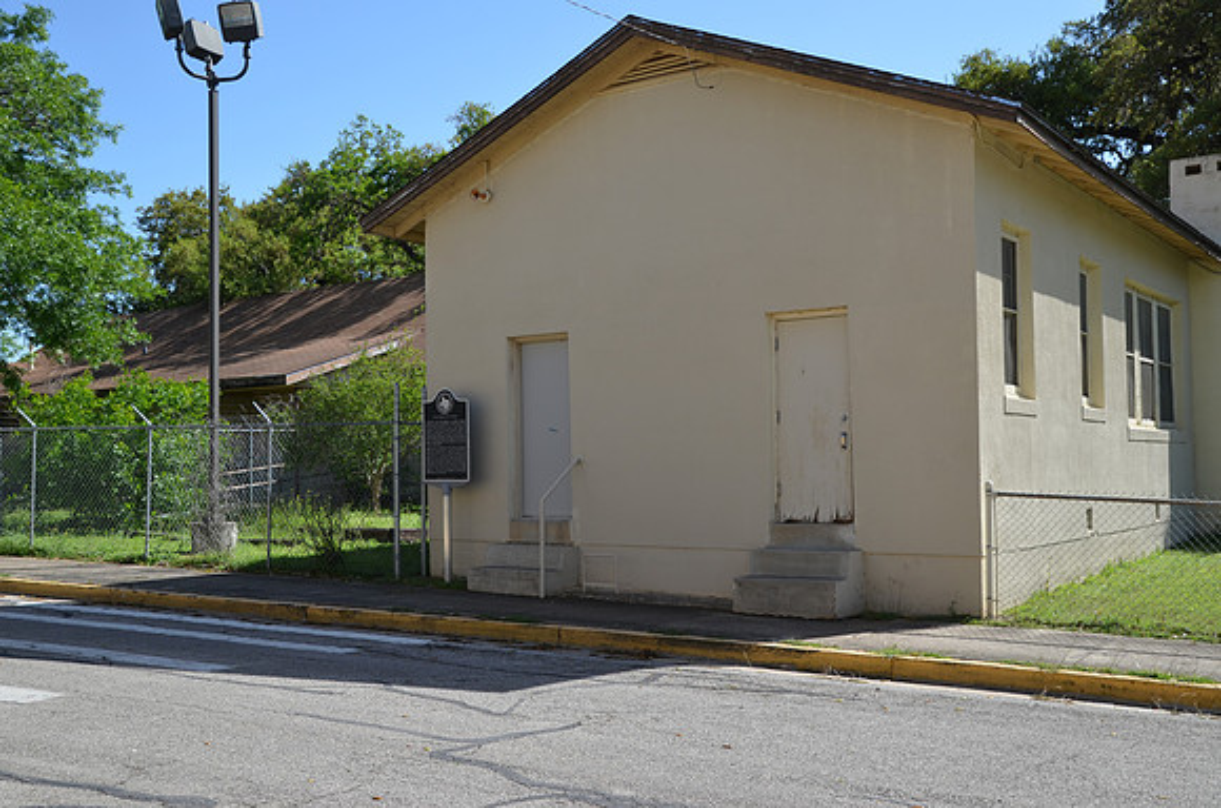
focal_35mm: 36
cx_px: 610
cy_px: 404
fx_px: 1218
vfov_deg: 36.7
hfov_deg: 53.2
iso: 200
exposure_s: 1/160
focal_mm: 24
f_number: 6.3
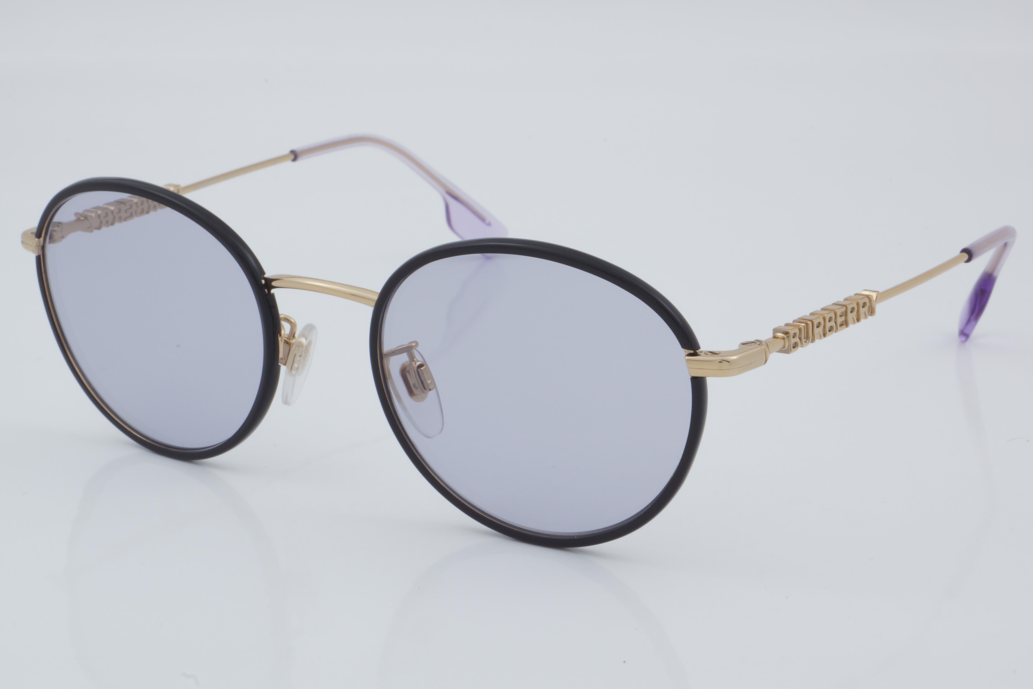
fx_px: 2152
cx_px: 516
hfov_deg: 27.0
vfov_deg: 18.2
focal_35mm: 75
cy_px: 344
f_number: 32
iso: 100
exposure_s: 1/4
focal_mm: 50
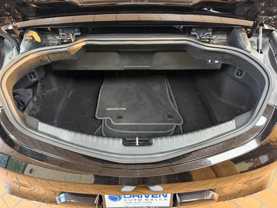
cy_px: 104
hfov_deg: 71.6
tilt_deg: -45.8
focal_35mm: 24
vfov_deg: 56.8
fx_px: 192
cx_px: 138
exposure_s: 1/40
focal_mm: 6.76
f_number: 1.78
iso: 800
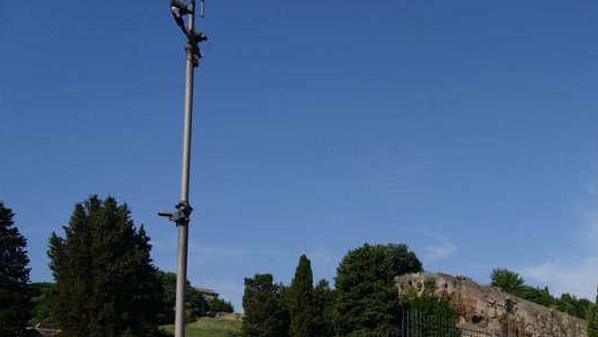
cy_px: 372
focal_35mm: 28
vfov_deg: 35.4
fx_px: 444
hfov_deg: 60.7
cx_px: 502
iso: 200
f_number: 10
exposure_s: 1/400
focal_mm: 14
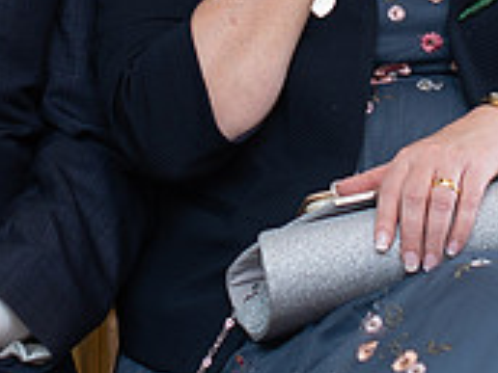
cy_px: -142
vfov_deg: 6.7
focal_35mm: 221
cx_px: 213
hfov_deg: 9.0
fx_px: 3179
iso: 160
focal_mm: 35
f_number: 2.5
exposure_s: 1/80
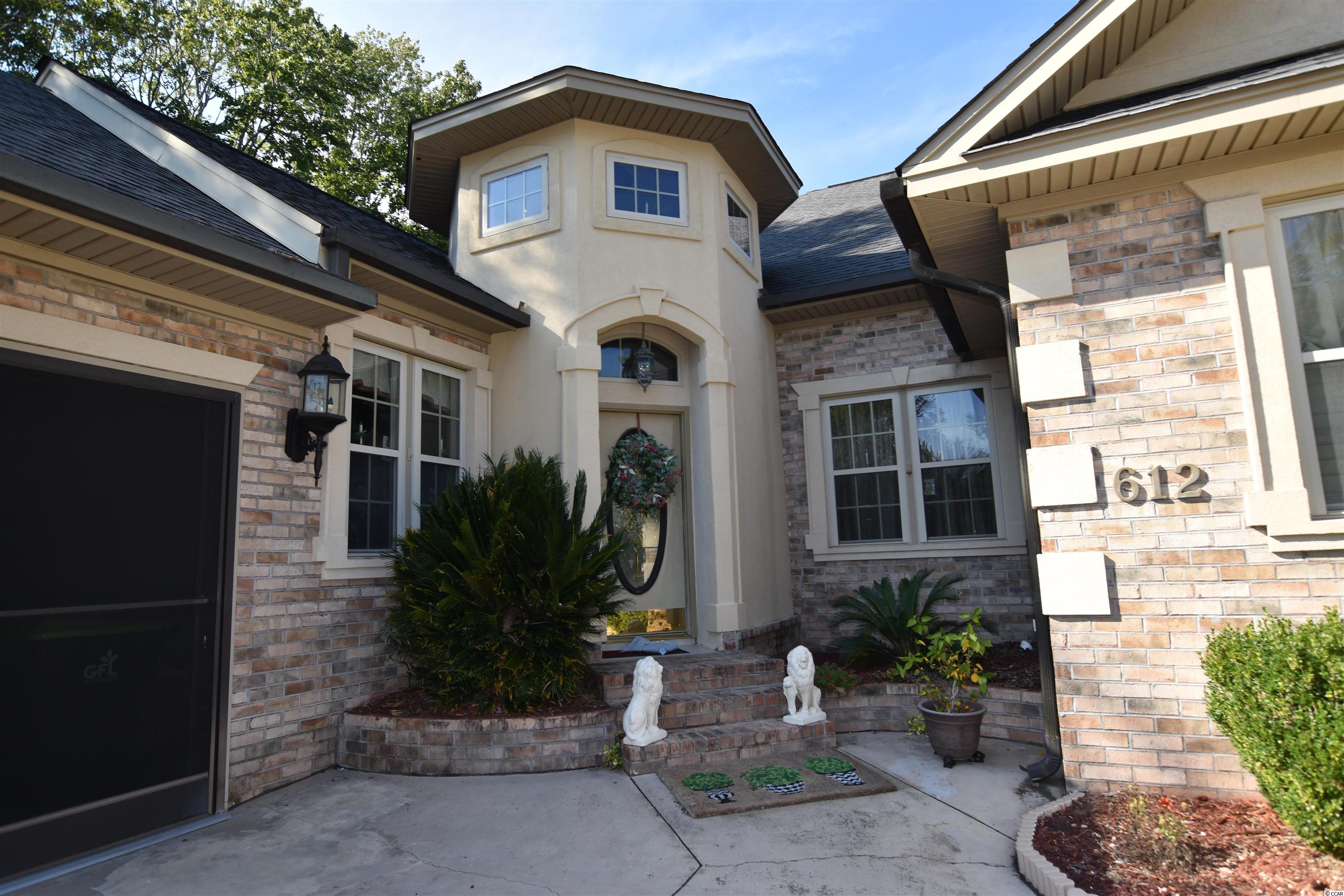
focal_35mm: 20
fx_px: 728
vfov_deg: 63.2
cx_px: 672
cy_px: 448
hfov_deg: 85.4
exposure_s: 1/200
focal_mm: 13
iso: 100
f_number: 6.3
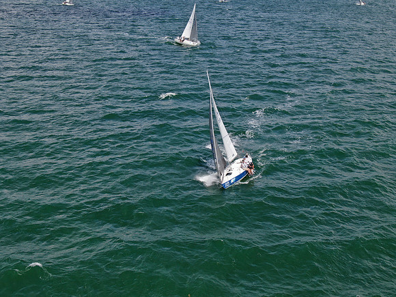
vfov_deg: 30.3
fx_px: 549
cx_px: 198
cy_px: 148
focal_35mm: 48
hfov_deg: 39.7
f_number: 3.8
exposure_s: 1/1000
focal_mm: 8.6
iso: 100
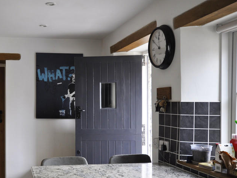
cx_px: 71
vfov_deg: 30.8
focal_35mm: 47
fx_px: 322
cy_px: 111
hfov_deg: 39.7
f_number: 4.5
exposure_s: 1/60
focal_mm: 20
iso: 400
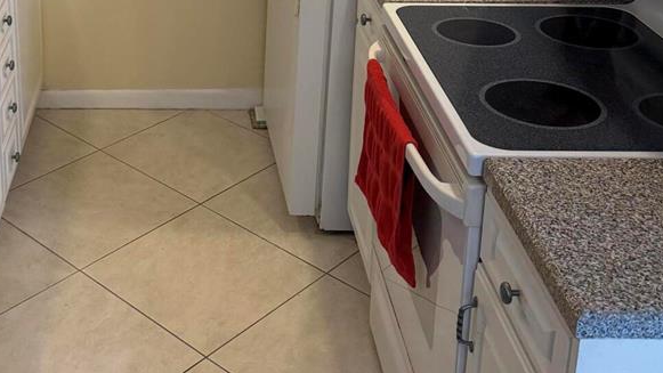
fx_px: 949
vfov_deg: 21.1
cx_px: 169
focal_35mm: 54
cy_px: -37
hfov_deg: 37.6
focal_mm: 6.76
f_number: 1.78
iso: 200
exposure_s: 1/134
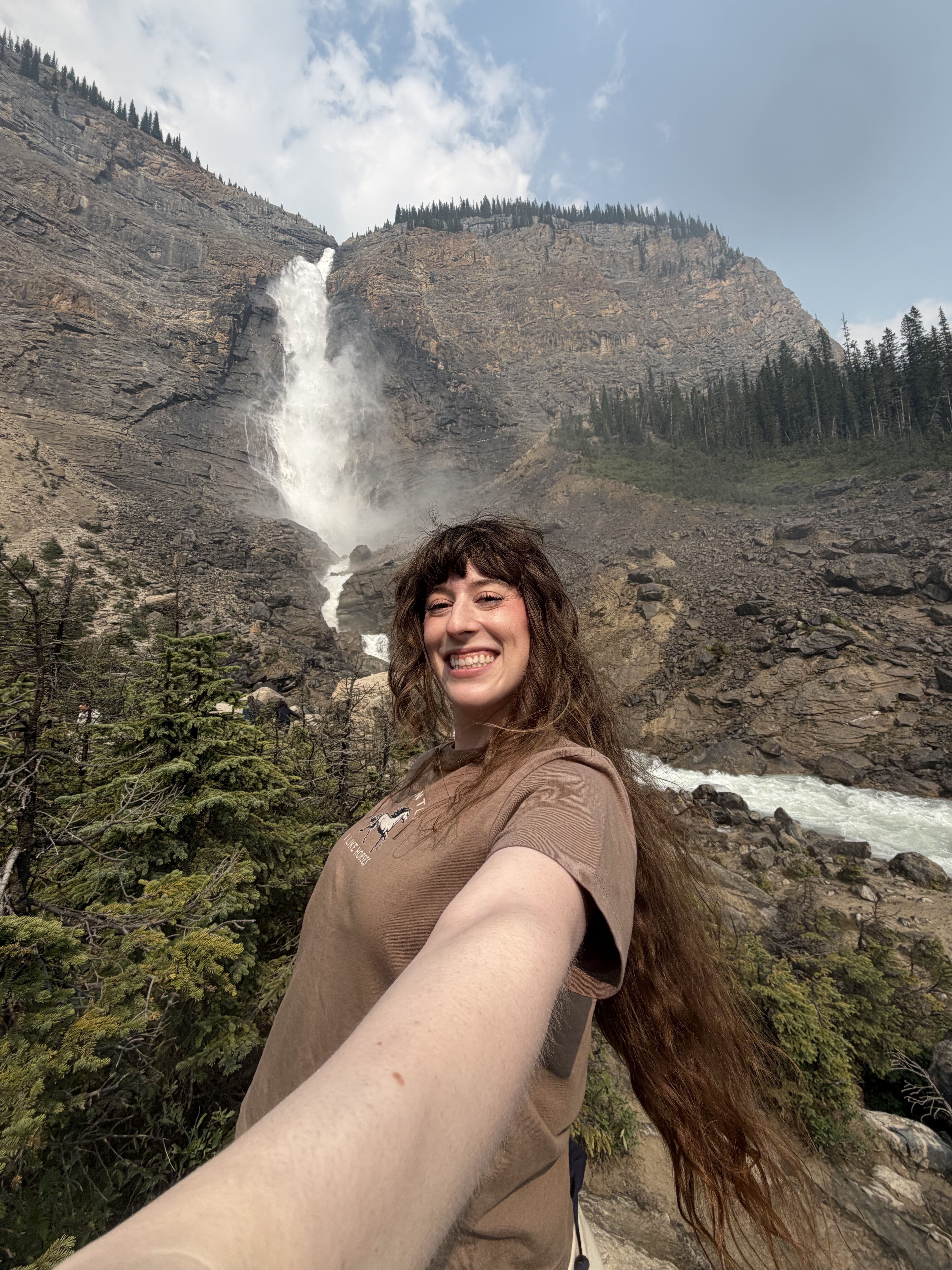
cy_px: 596
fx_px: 550
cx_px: 491
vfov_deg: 98.1
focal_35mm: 15
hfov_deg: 81.7
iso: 20
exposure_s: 1/864
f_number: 2.2
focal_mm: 2.22
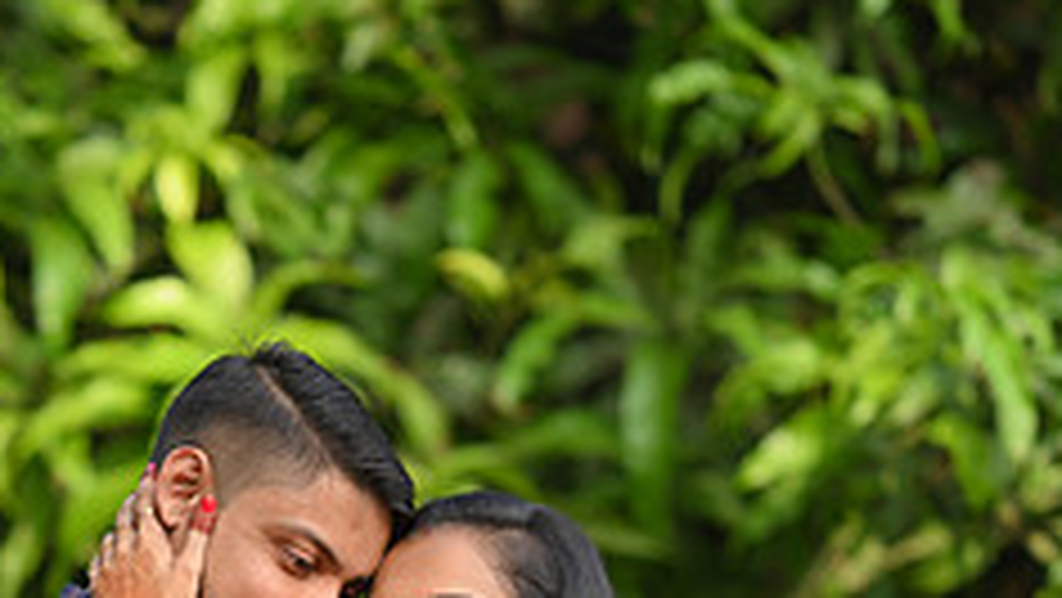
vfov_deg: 5.5
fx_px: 6170
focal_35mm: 219
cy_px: 791
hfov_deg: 9.8
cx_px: 302
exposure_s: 1/800
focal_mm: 85
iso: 100
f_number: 1.8
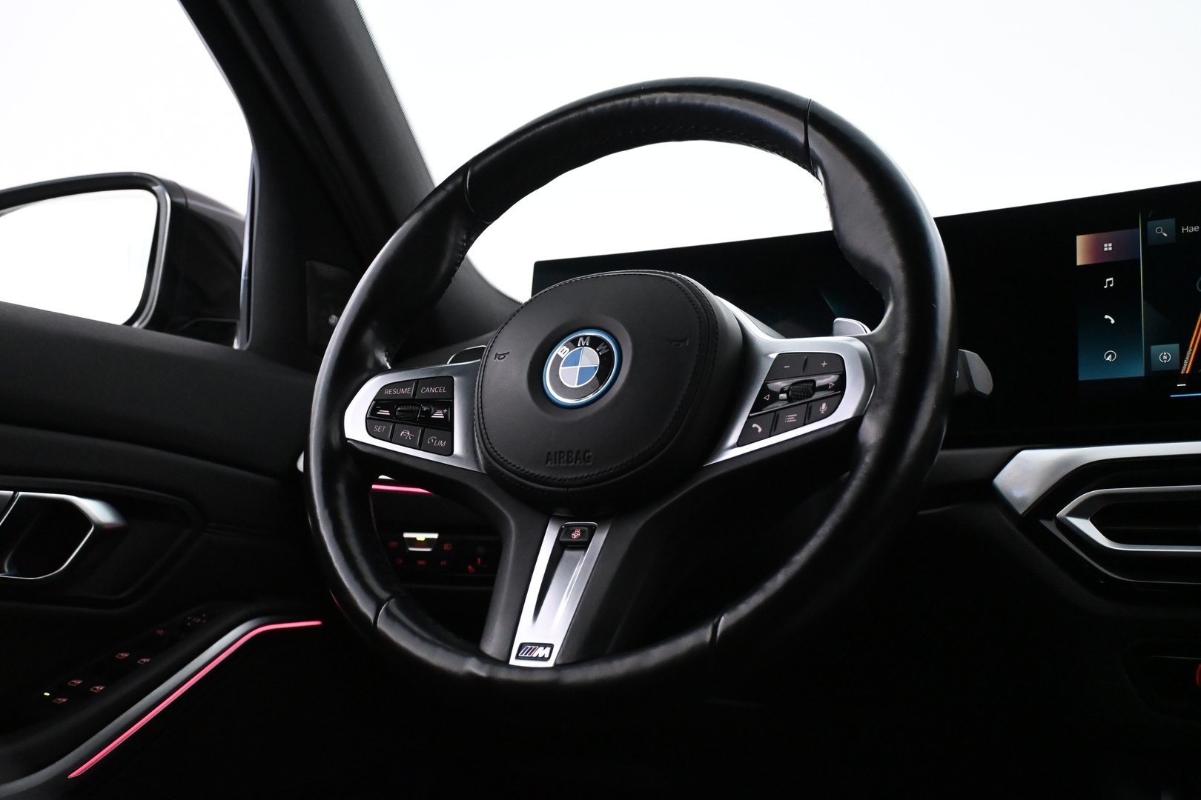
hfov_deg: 51.3
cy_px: 400
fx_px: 1251
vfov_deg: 35.5
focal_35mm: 38
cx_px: 600
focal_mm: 25
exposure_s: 1/60
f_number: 4.2
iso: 5000
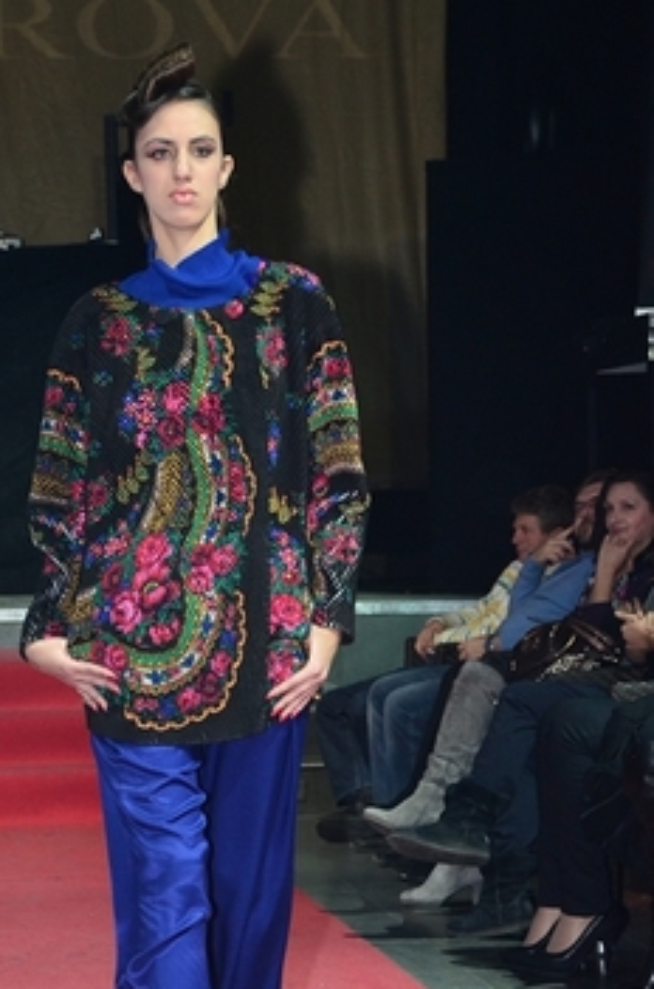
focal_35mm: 111
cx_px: 180
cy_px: 645
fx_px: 3043
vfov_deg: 18.4
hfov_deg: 12.2
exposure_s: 1/125
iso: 800
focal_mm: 50
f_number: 5.6
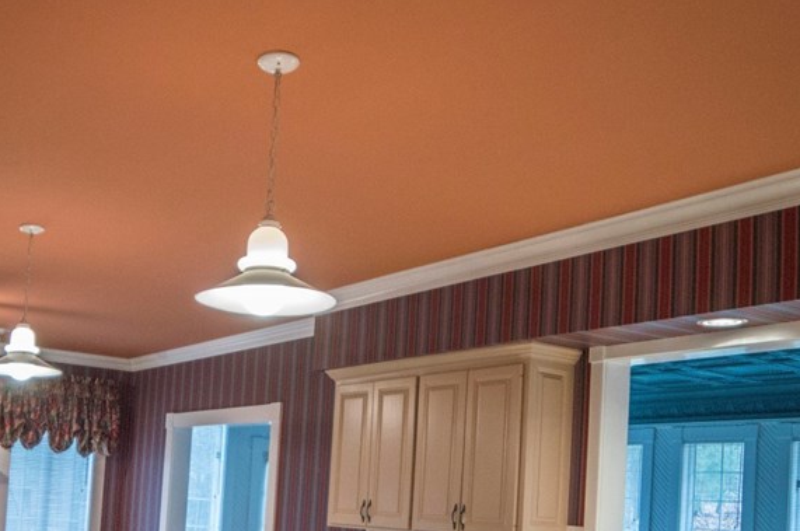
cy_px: 458
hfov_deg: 46.7
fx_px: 888
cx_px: 195
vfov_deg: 32.0
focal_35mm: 40
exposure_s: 1/60
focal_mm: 14
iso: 720
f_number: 2.8
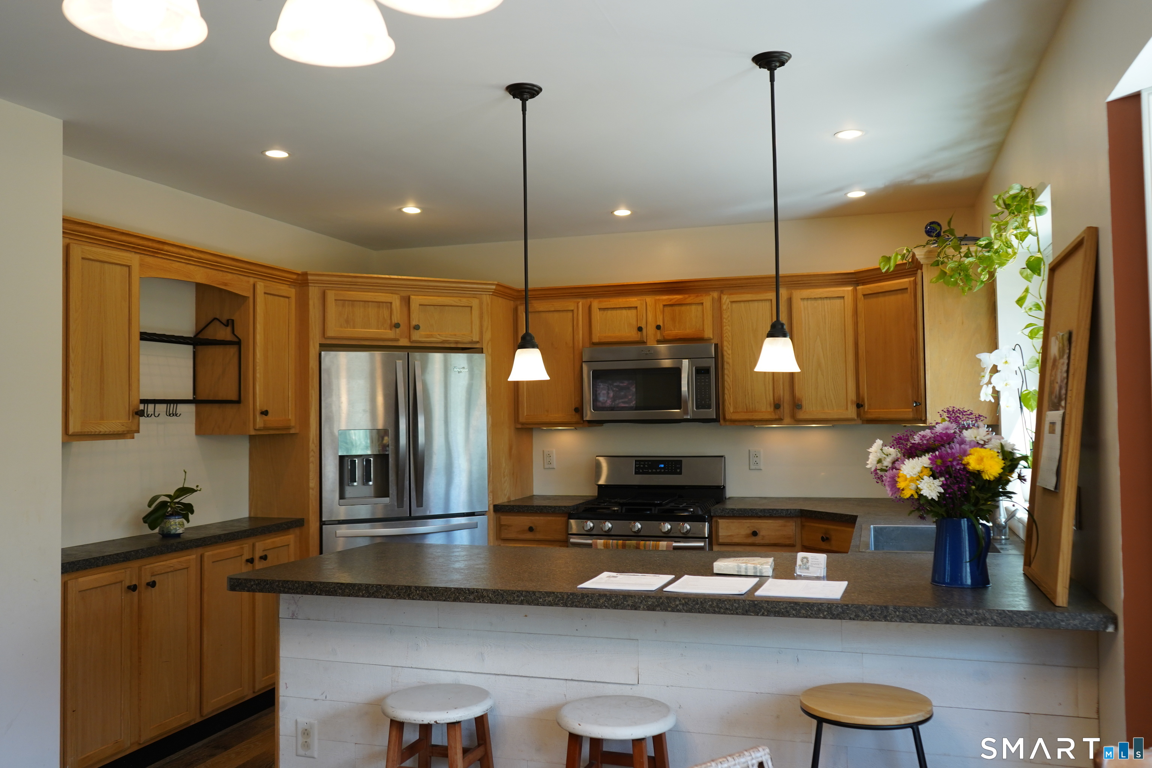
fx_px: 960
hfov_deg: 61.9
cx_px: 576
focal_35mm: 30
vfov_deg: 43.6
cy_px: 384
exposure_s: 1/160
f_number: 4
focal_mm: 30
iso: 800
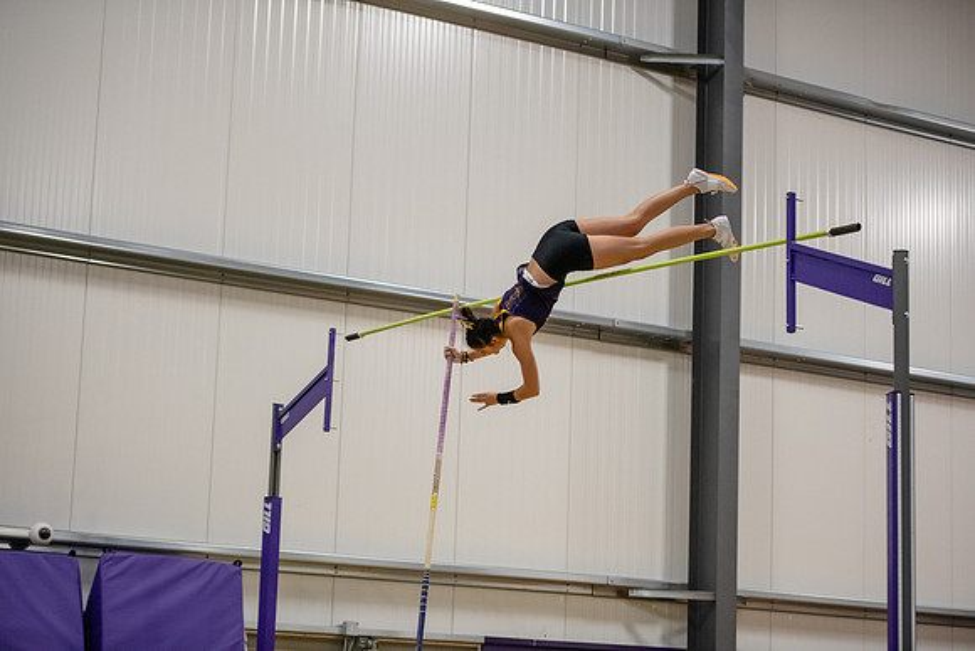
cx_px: 488
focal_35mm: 82
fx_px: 2221
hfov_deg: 24.8
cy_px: 326
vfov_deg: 16.7
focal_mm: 82
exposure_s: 1/800
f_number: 2.8
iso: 5000
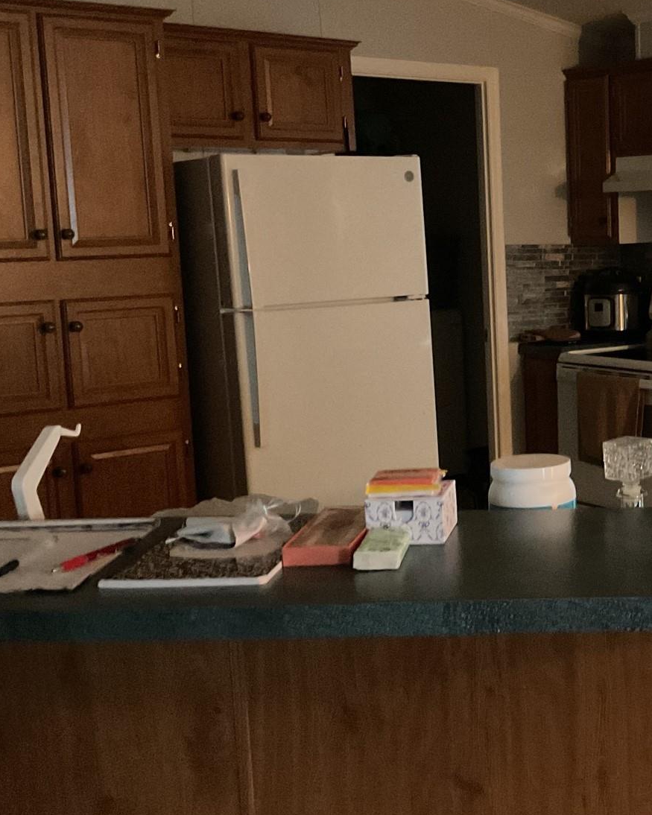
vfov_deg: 35.4
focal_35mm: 53
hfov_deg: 27.1
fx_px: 1279
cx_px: 641
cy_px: 395
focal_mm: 3
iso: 500
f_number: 1.8
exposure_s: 1/17
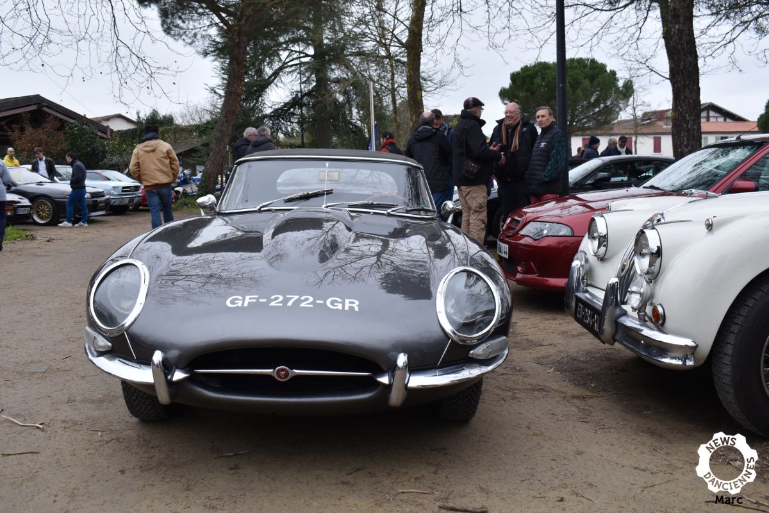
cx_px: 384
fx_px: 673
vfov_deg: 41.7
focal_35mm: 32
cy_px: 256
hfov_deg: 59.5
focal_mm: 21
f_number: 5
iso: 100
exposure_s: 1/100
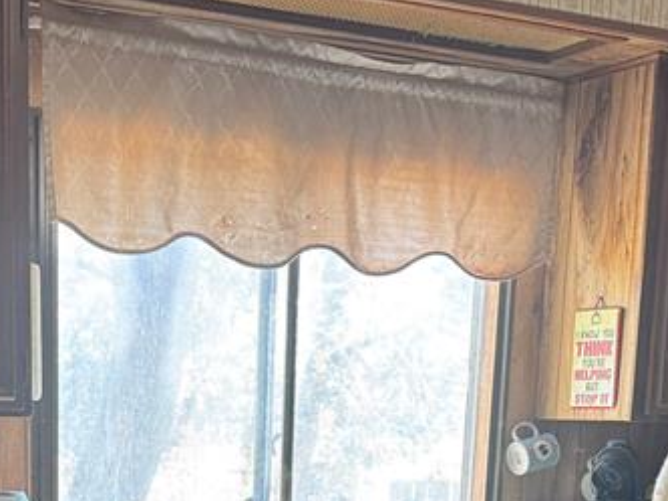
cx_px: 171
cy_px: 672
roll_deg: -0.3
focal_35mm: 74
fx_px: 1428
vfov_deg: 18.4
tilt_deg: -11.1
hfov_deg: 26.0
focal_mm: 6.76
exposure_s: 1/79
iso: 200
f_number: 1.78
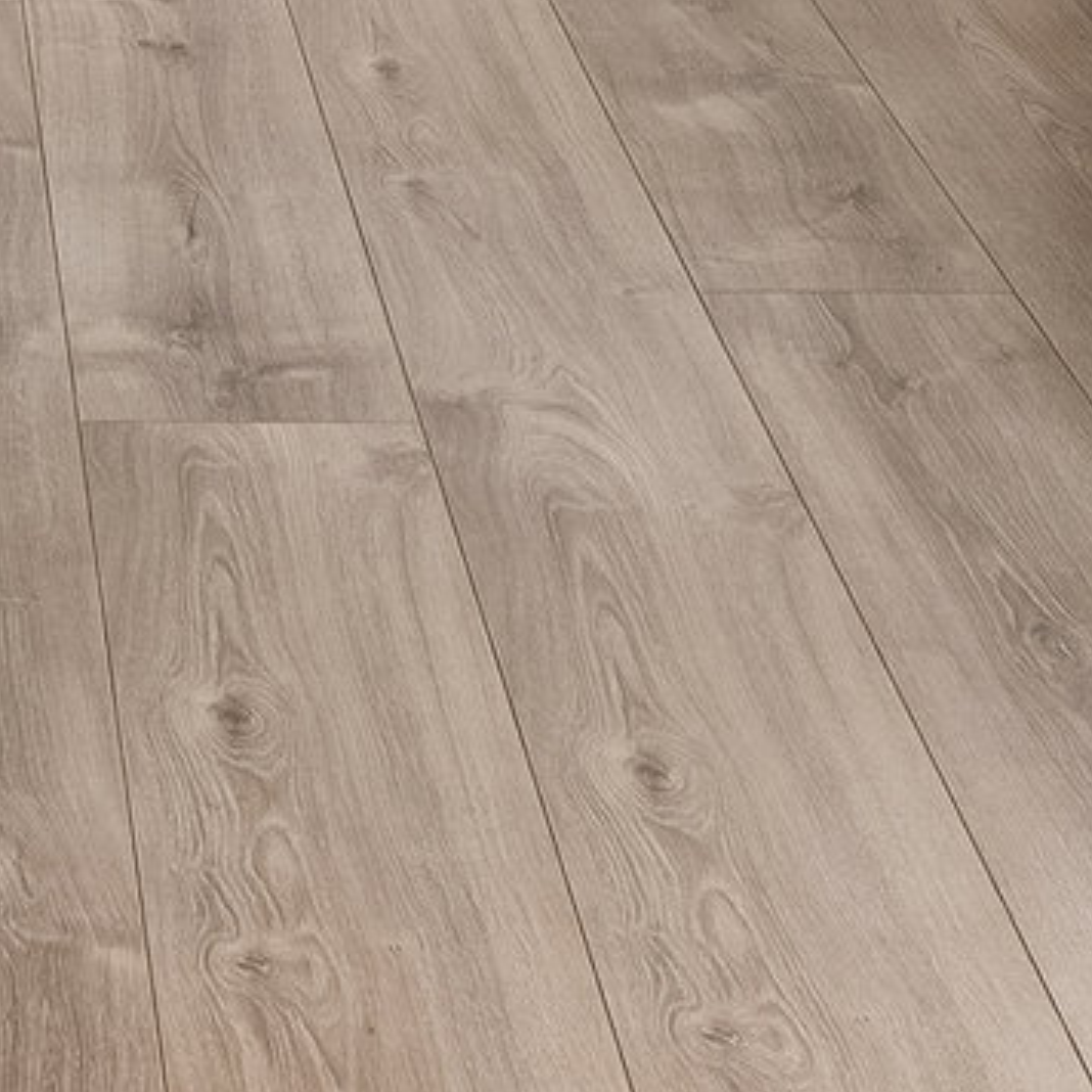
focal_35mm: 129
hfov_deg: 12.9
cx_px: -482
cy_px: -1598
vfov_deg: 11.2
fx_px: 4604
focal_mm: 12
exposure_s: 1/20
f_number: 9
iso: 200
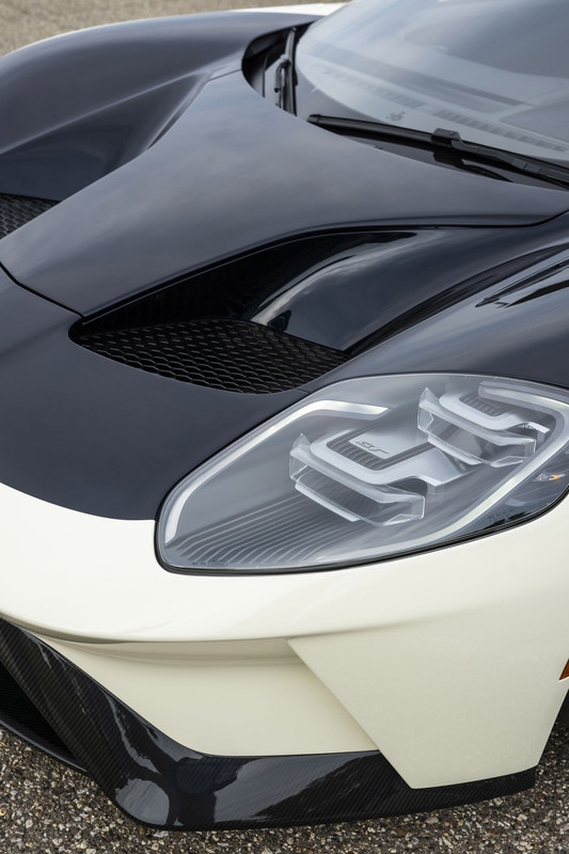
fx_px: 1067
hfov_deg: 29.9
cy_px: 427
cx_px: 284
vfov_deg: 43.6
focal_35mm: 45
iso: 100
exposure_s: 1/200
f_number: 6.3
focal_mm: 45
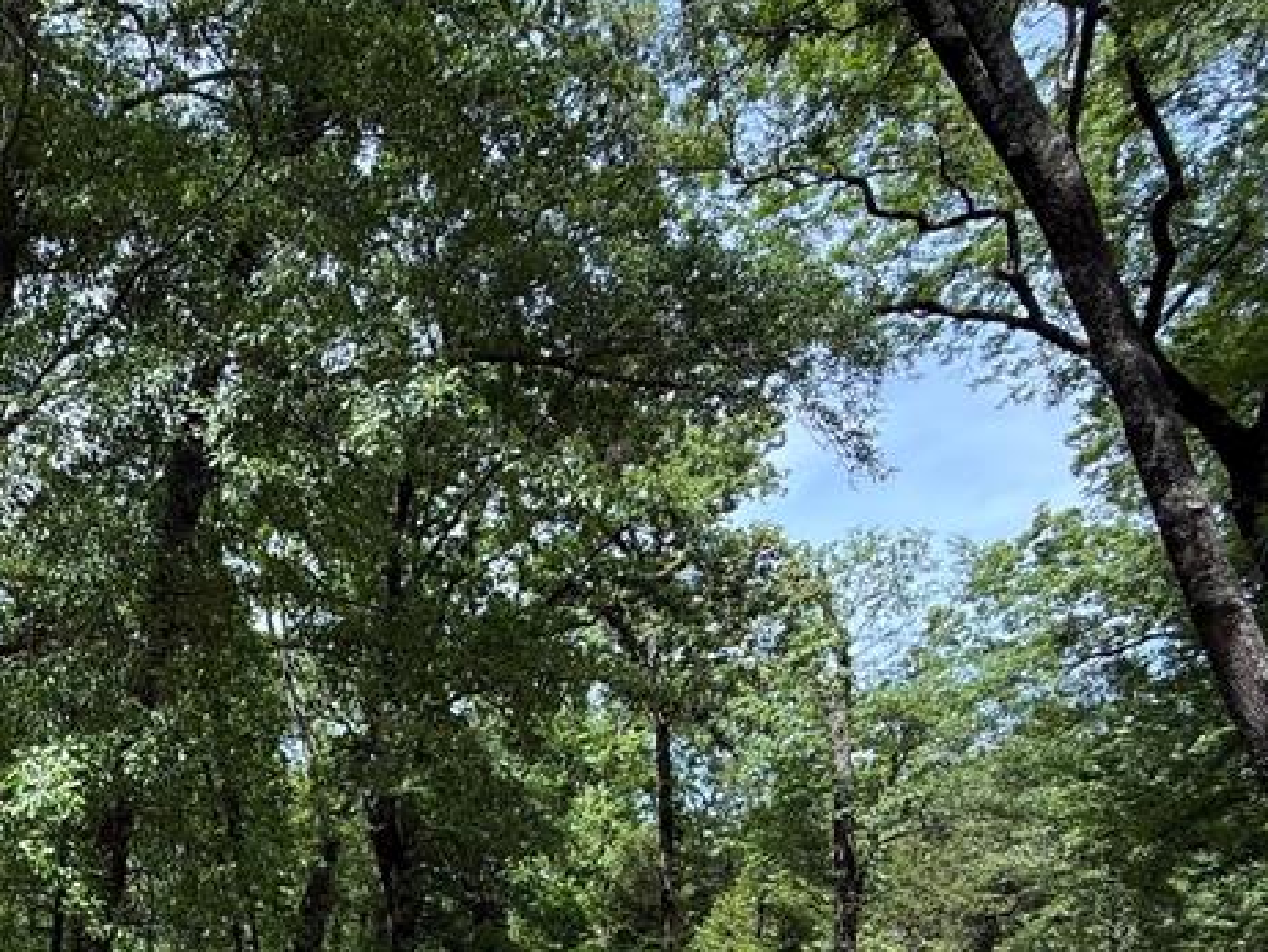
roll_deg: -0.7
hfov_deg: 51.5
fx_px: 1136
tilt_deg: +0.2
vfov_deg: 39.0
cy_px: 999
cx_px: 129
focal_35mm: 31
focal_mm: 2.22
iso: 50
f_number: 2.2
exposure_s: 1/310
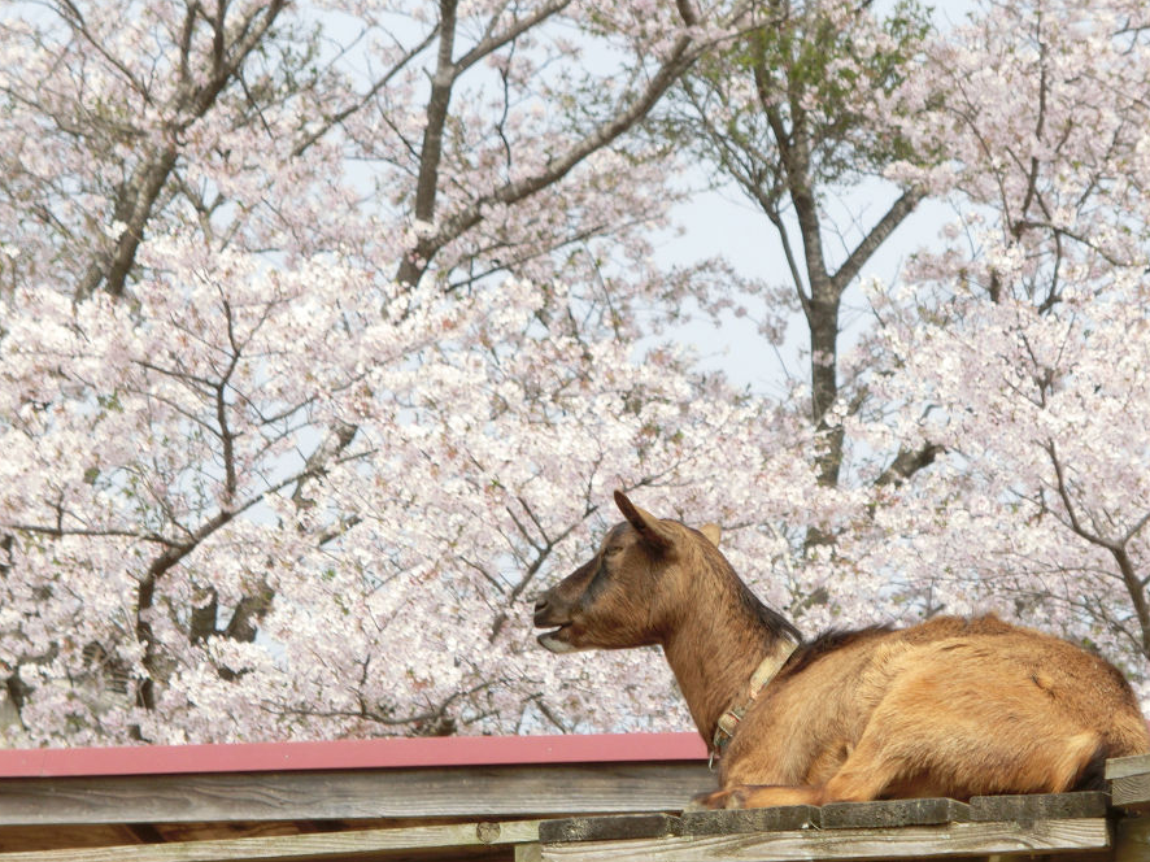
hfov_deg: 9.2
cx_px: 624
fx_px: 7108
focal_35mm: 214
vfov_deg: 6.9
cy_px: 332
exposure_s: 1/320
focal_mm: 27.9
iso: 80
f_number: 5.3
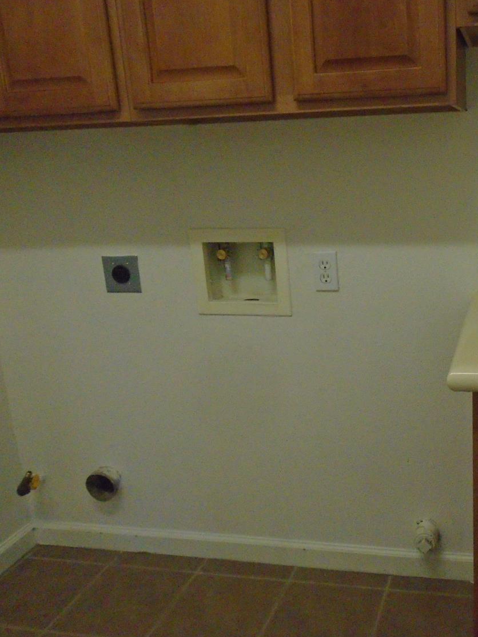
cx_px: 401
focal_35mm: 35
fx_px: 644
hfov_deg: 38.7
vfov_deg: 52.6
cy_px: 321
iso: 800
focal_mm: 4.6
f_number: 3.2
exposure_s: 1/80
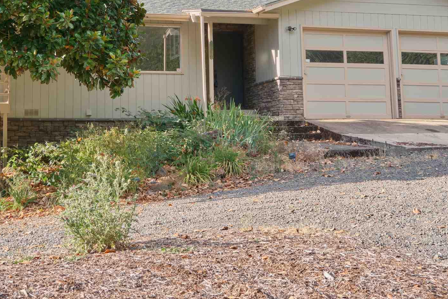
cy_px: 34
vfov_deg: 19.1
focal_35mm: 70
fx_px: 871
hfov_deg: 28.7
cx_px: 161
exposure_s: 1/180
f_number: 4.5
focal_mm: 21.2
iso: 125
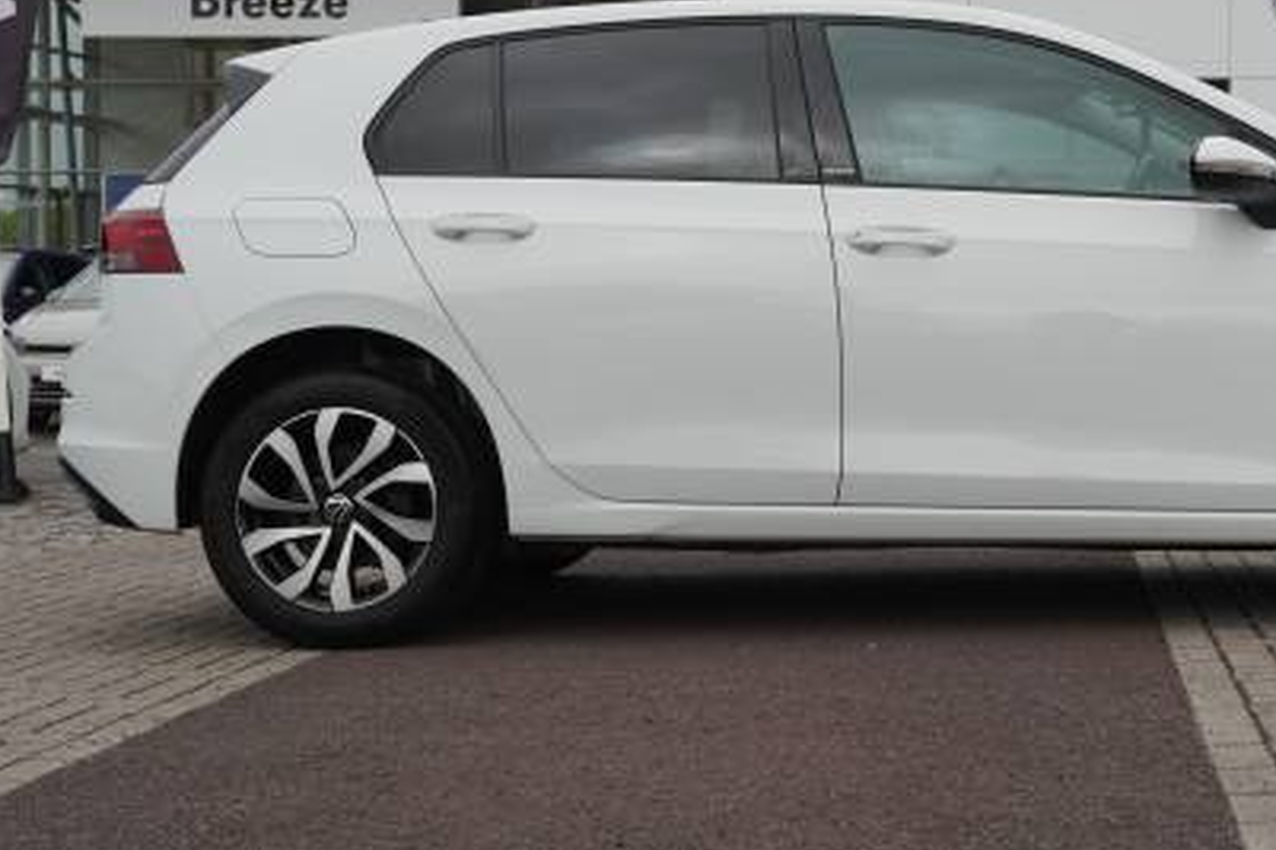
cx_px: 958
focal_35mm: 67
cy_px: 277
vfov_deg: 20.2
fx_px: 2374
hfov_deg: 29.6
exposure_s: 1/125
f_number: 6.3
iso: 100
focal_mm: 28
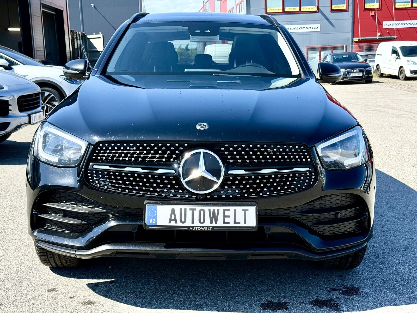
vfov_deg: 30.3
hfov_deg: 39.7
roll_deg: +1.8
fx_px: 578
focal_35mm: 48
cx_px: 208
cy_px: 156
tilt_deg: -9.8
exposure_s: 1/2415
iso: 64
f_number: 1.78
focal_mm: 6.76
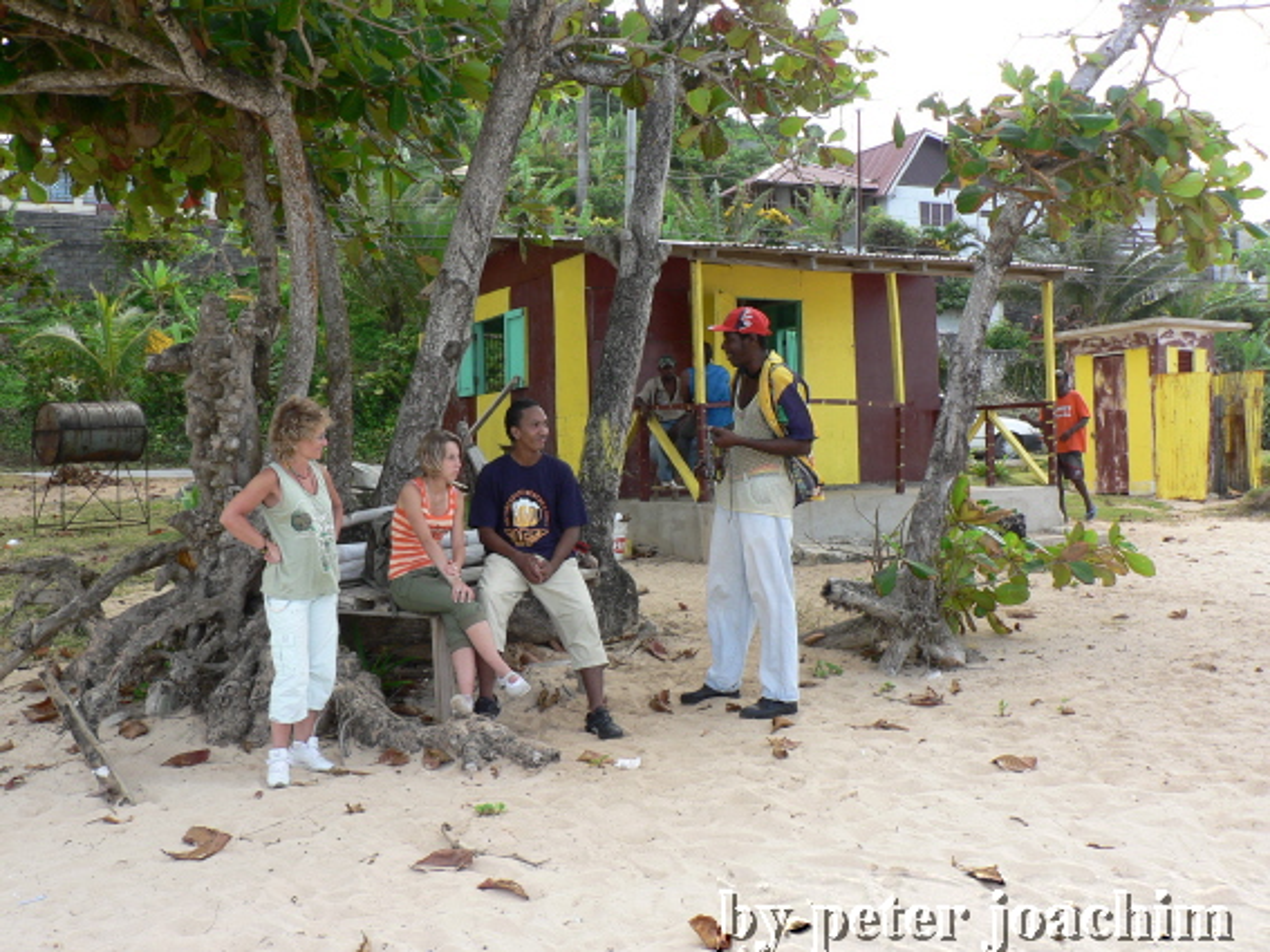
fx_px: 1284
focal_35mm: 35
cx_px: 635
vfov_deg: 40.7
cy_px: 476
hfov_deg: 52.6
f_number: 4
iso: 64
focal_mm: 6
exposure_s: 1/160
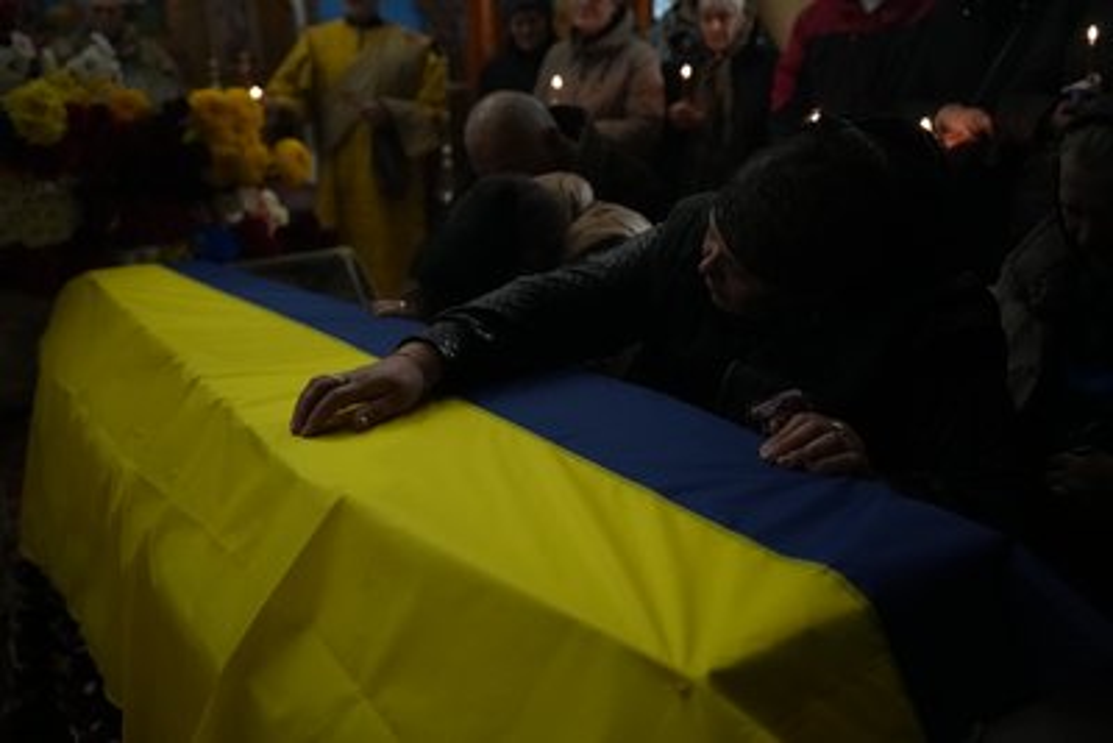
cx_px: 556
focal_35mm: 35
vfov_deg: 37.9
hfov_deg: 54.4
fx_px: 1082
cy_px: 372
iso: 12800
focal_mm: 35
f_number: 2.8
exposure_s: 1/640
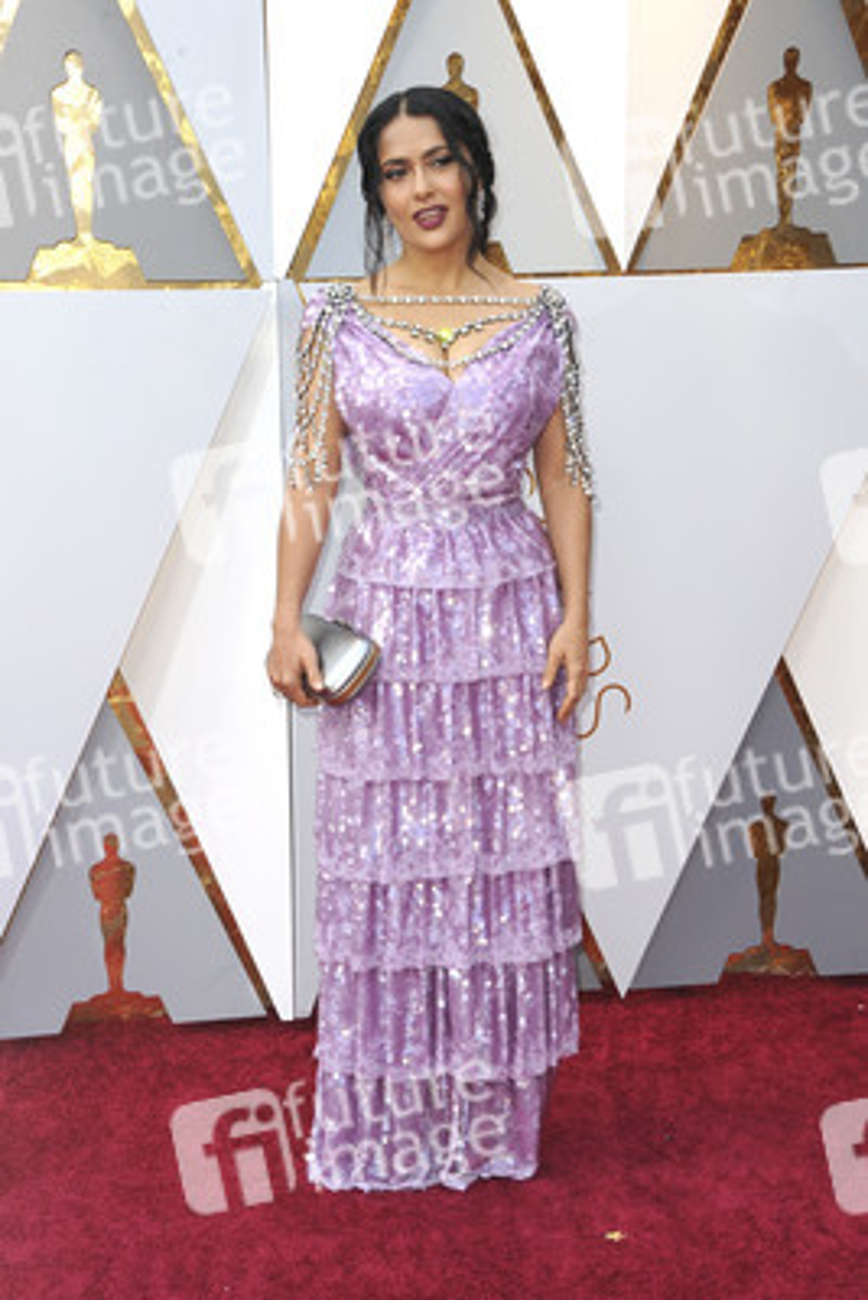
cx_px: 434
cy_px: 650
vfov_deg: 30.9
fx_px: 2349
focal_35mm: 65
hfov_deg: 20.9
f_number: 8
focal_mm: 65
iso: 1000
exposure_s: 1/250
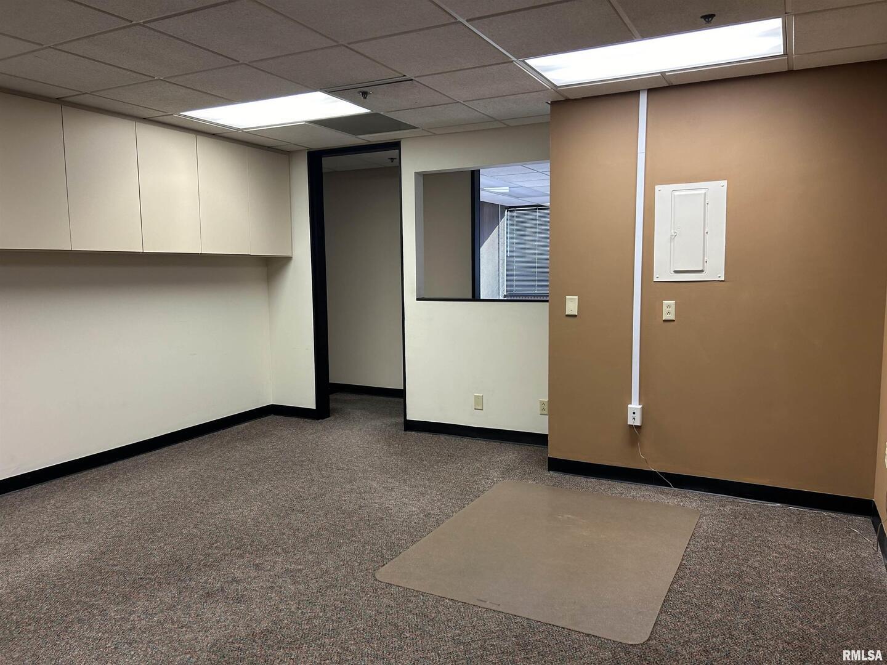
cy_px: 332
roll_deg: +0.9
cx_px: 444
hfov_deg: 67.3
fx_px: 666
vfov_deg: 53.1
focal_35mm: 26
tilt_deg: -6.2
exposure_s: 1/60
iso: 80
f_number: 1.5
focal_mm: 5.7
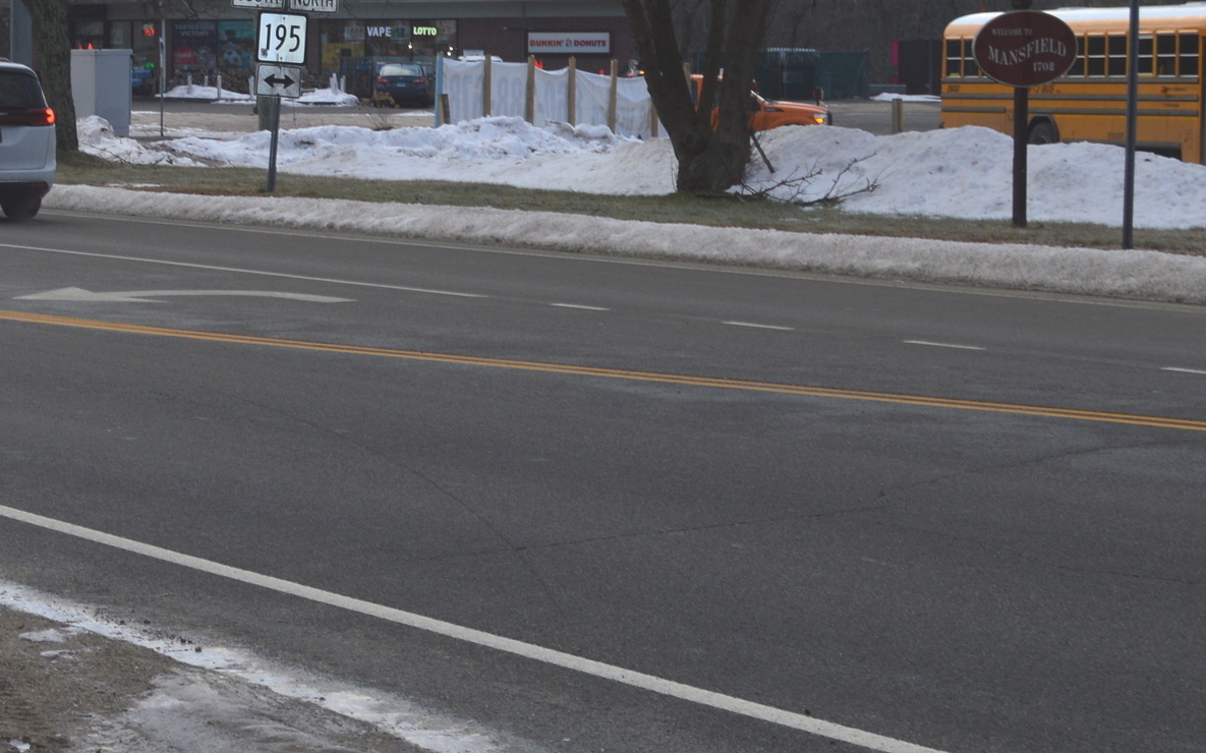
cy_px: 115
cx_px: -91
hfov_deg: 19.4
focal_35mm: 103
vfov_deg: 12.6
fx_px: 3385
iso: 100
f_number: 6.3
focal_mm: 26
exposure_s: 1/200
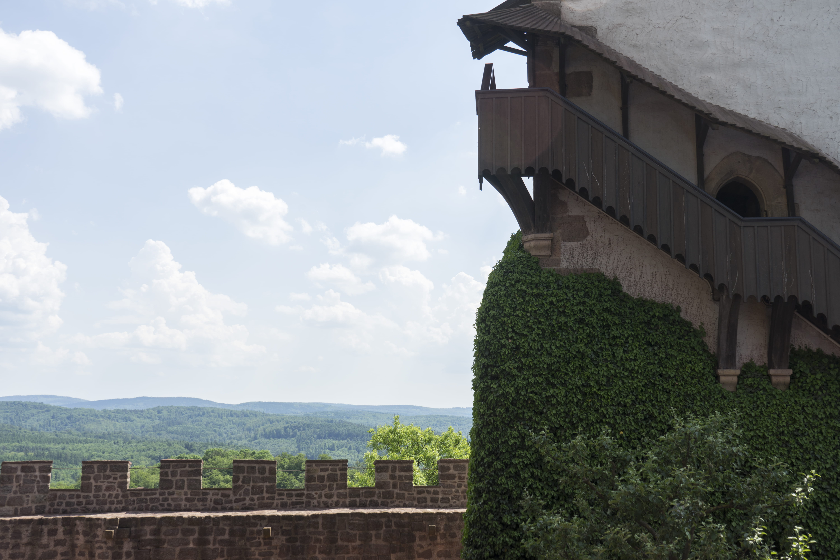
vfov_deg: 36.9
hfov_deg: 53.1
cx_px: 420
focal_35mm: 36
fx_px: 840
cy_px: 280
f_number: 9
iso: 100
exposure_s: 1/160
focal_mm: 36
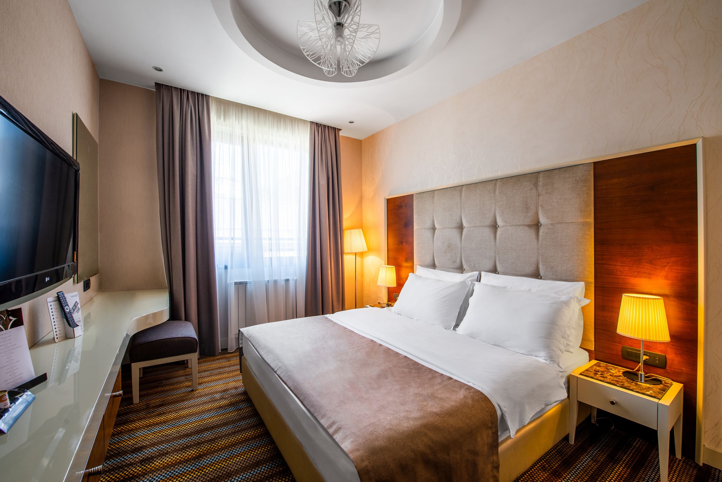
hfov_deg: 104.3
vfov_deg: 81.2
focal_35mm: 14
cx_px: 361
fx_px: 281
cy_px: 241
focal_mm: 14
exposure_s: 1/30
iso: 200
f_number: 8
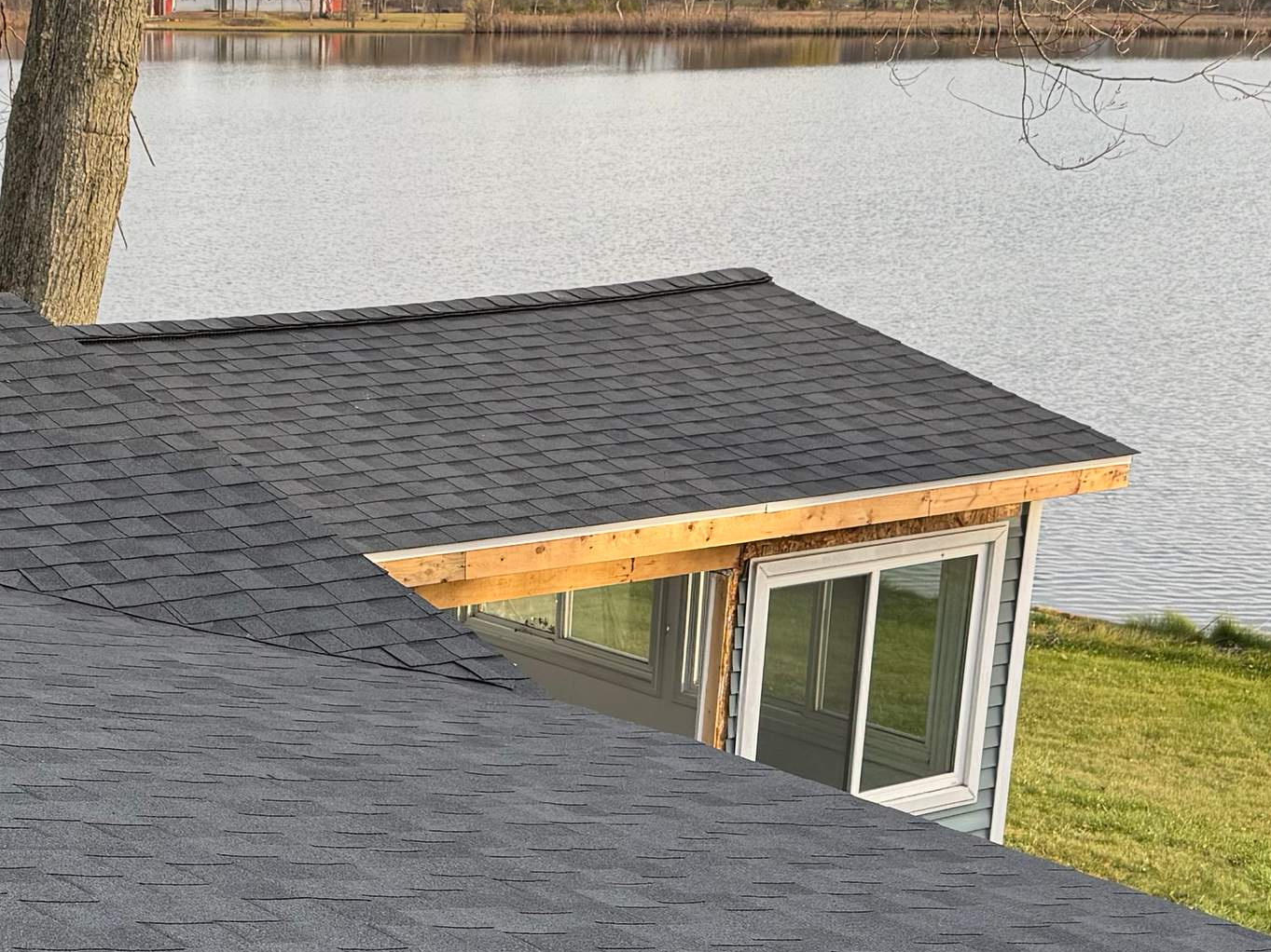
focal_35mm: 71
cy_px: 785
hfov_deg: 26.7
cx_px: 179
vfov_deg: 20.4
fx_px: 2607
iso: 80
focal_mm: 6.76
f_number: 1.78
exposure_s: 1/888
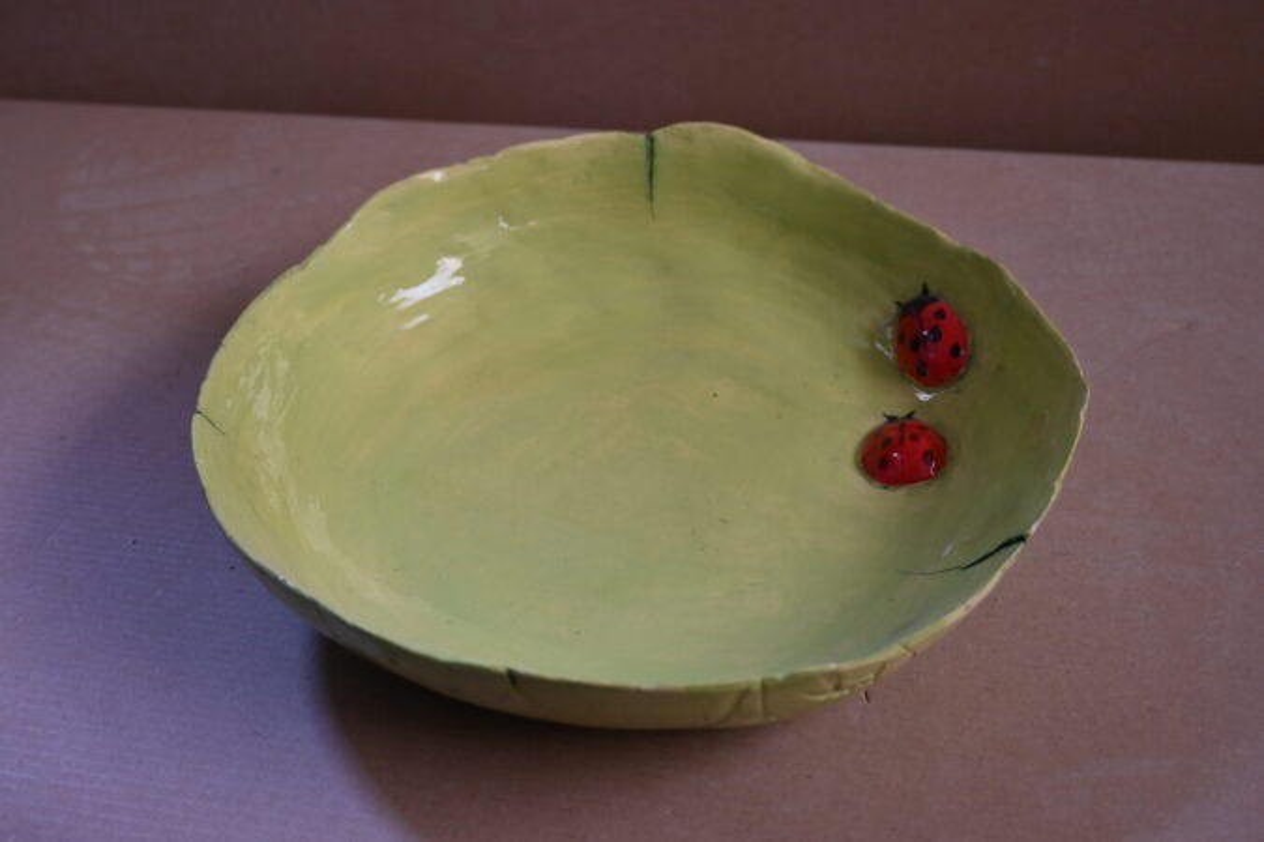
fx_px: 1290
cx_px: 632
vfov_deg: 36.2
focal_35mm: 37
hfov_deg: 52.2
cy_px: 421
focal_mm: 24.5
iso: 720
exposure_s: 1/40
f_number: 4.2
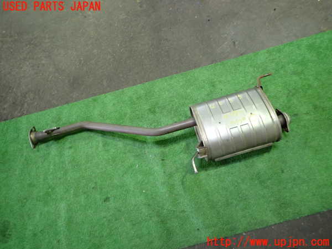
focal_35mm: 25
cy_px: 124
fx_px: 240
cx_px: 166
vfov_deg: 54.9
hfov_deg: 69.4
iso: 320
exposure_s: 1/30
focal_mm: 4.5
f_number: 2
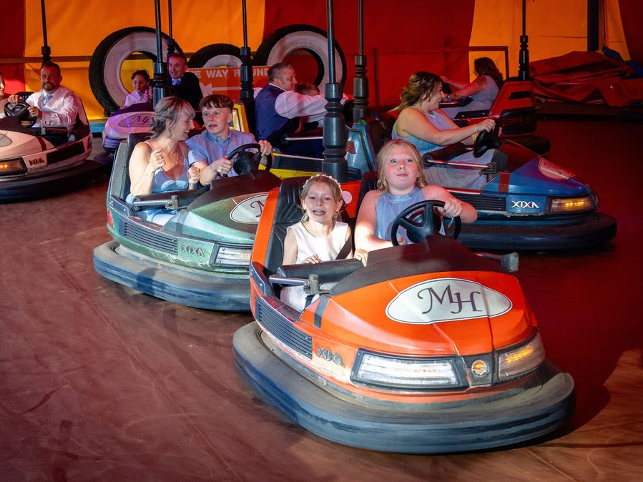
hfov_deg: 27.8
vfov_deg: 21.3
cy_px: 218
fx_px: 1282
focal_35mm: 69
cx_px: 469
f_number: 5.6
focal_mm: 42
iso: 1000
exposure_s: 1/250
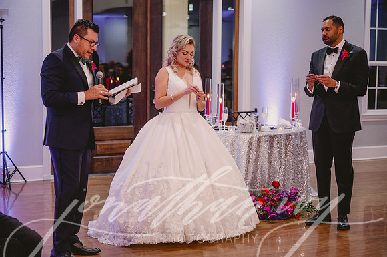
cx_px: 194
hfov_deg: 29.7
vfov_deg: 20.0
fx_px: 731
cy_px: 128
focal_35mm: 68
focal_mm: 68
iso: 1250
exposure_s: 1/200
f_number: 2.8
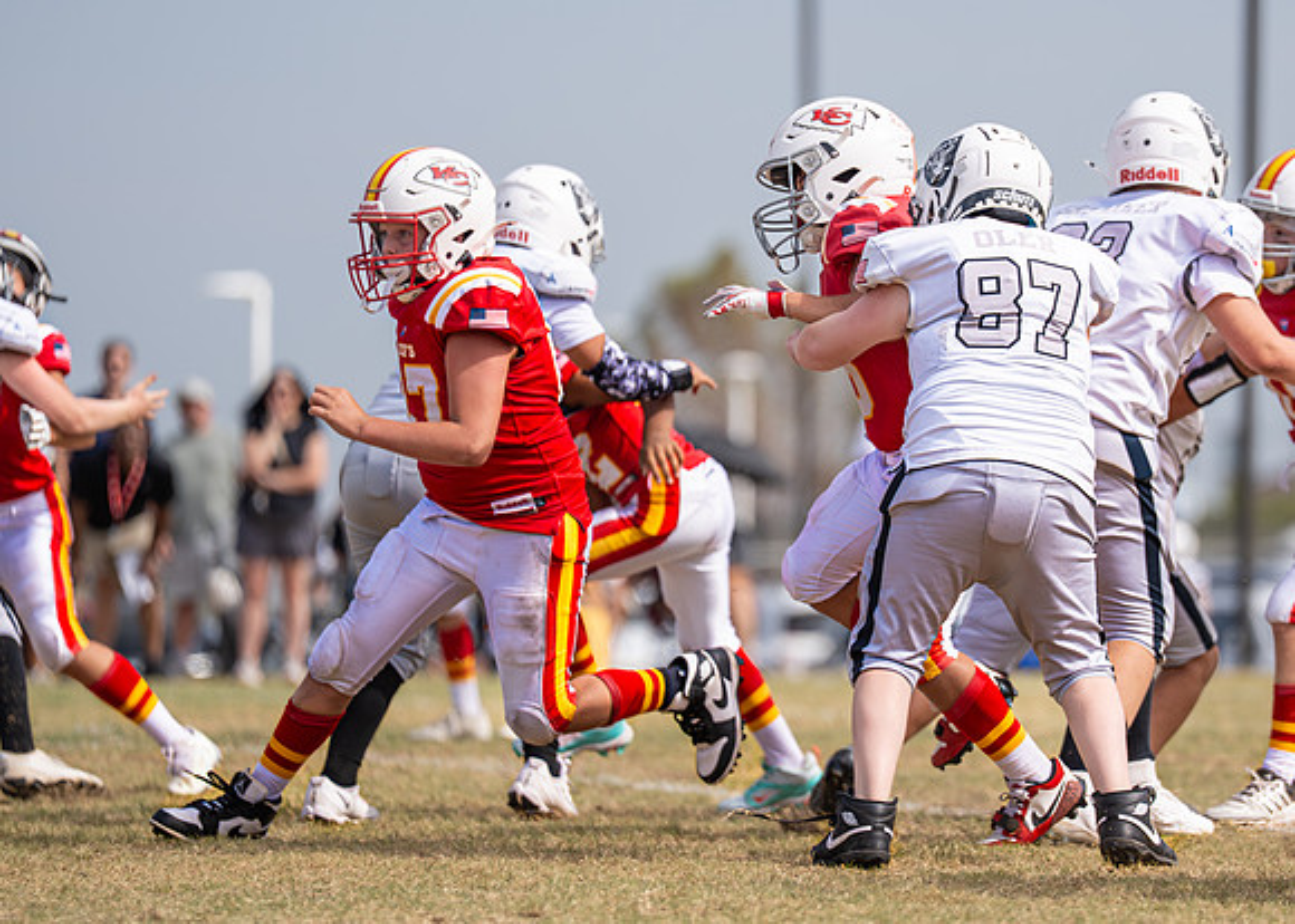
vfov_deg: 4.9
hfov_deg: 6.8
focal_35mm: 295
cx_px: 966
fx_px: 10838
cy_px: 407
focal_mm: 200
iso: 160
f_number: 2.8
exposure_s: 1/4000
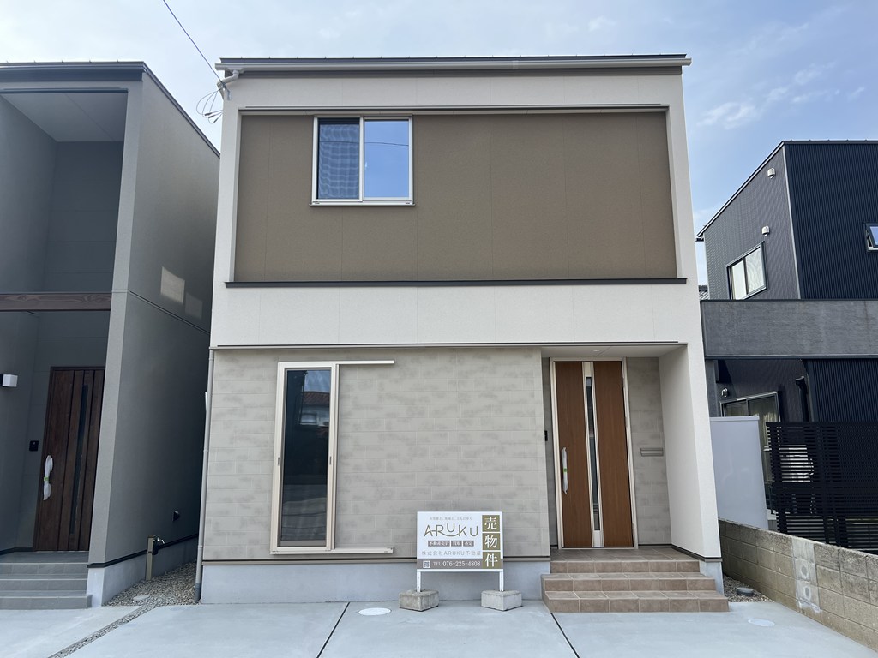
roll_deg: +0.1
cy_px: 329
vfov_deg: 53.1
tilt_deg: +10.5
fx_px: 659
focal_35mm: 26
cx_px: 439
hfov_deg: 67.3
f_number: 1.5
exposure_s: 1/1972
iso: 50
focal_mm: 5.7
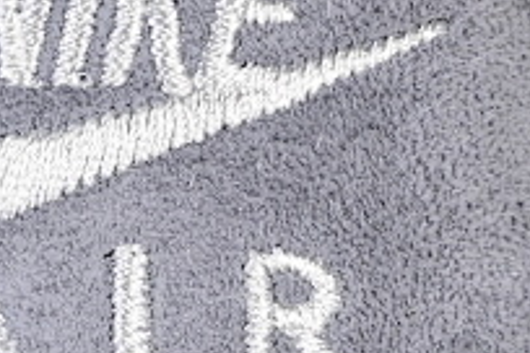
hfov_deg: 5.2
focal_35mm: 397
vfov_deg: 3.4
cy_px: 722
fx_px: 5844
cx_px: 99
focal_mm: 50
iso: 160
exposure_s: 1/80
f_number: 7.1
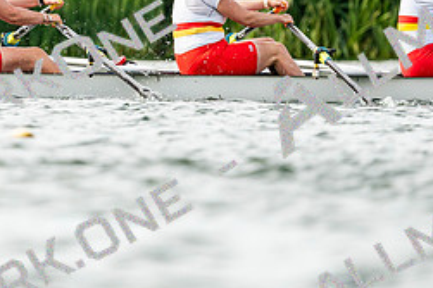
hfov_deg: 1.7
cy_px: -6
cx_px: 126
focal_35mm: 1238
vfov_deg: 1.1
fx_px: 14880
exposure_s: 1/2000
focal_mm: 535
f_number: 6.3
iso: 500
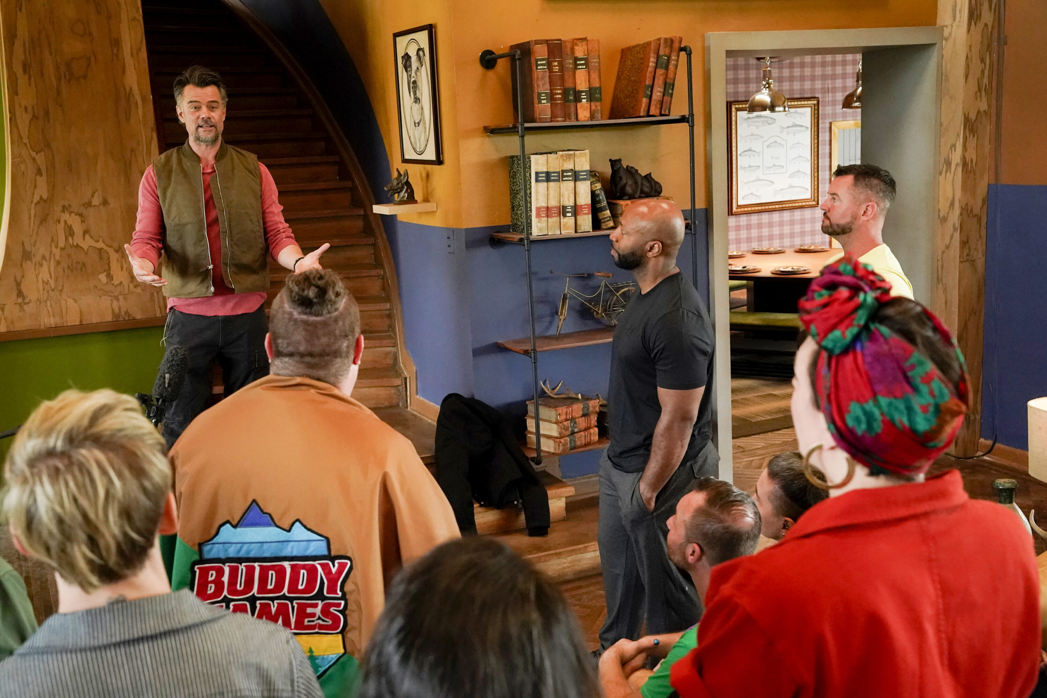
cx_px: 524
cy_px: 349
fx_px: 1105
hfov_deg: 50.7
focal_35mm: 38
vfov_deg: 35.1
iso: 6400
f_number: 5.6
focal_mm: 38
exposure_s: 1/200
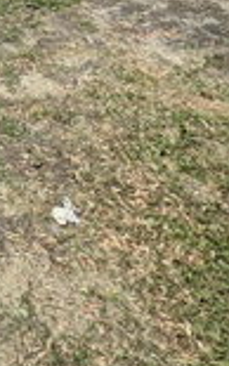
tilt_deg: -6.0
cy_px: -151
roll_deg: +4.5
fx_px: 459
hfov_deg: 20.5
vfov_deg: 30.2
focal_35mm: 46
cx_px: -175
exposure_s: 1/1143
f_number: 2.2
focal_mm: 2.22
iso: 64
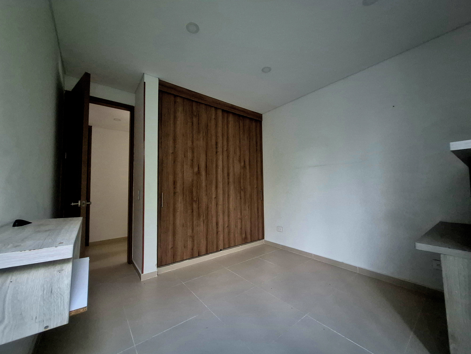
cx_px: 236
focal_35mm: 13
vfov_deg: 89.9
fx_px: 177
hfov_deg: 106.2
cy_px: 177
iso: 1250
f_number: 2.2
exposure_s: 1/60.2
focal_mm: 1.74
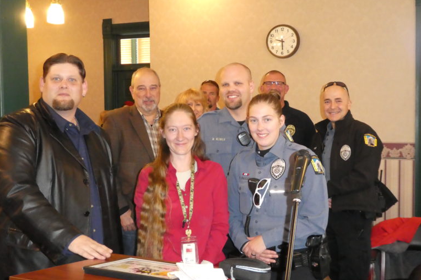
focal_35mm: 46
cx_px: 210
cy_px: 135
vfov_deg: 29.2
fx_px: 538
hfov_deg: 42.8
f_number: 3.9
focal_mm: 7.8
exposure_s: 1/60
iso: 1600
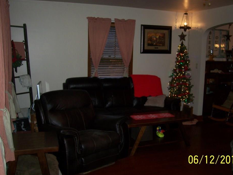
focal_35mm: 38
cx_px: 125
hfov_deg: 48.9
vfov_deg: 37.7
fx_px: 256
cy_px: 88
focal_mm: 5.6
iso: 80
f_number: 2.7
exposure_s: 1/60
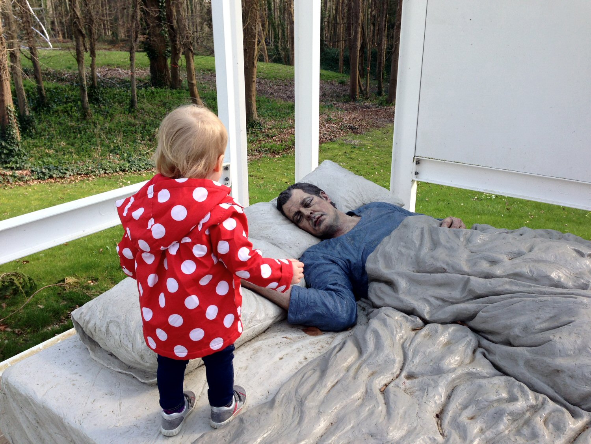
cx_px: 296
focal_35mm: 33
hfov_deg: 55.4
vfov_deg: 42.9
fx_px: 563
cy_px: 222
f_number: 2.4
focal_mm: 4.12
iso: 50
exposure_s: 1/120
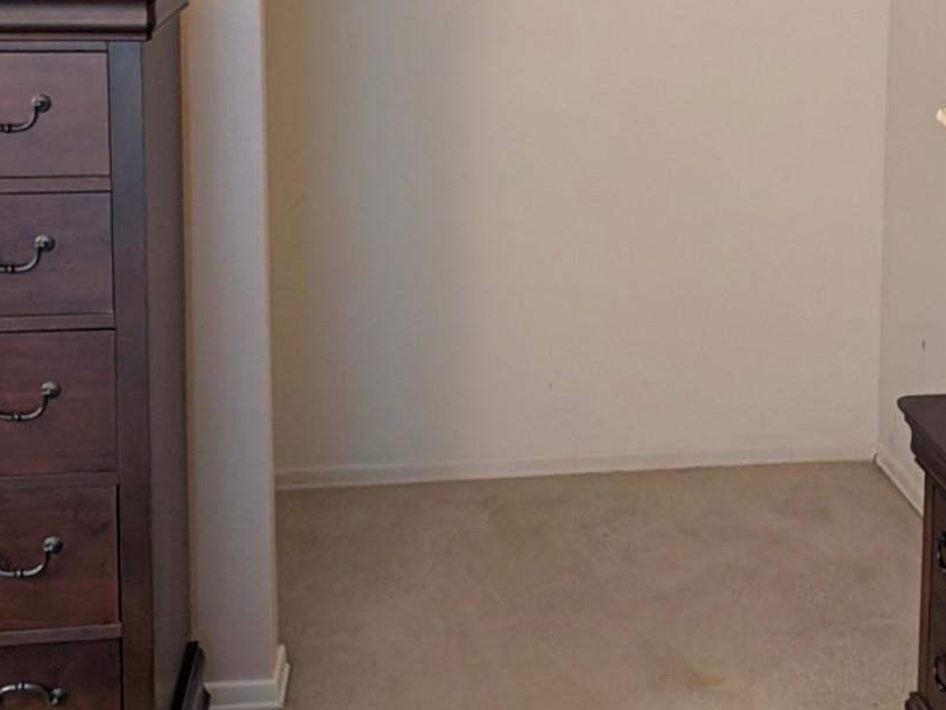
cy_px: 113
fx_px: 1585
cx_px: 647
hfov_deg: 32.9
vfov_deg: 24.7
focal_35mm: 58
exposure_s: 1/24
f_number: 1.7
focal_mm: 5.28
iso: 744
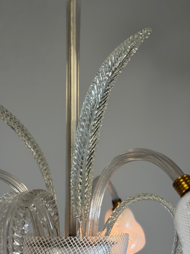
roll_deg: +0.1
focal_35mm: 48
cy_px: 127
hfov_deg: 30.3
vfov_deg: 39.7
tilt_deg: +15.8
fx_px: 351
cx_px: 95
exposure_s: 1/100
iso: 80
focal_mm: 6.76
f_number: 1.78
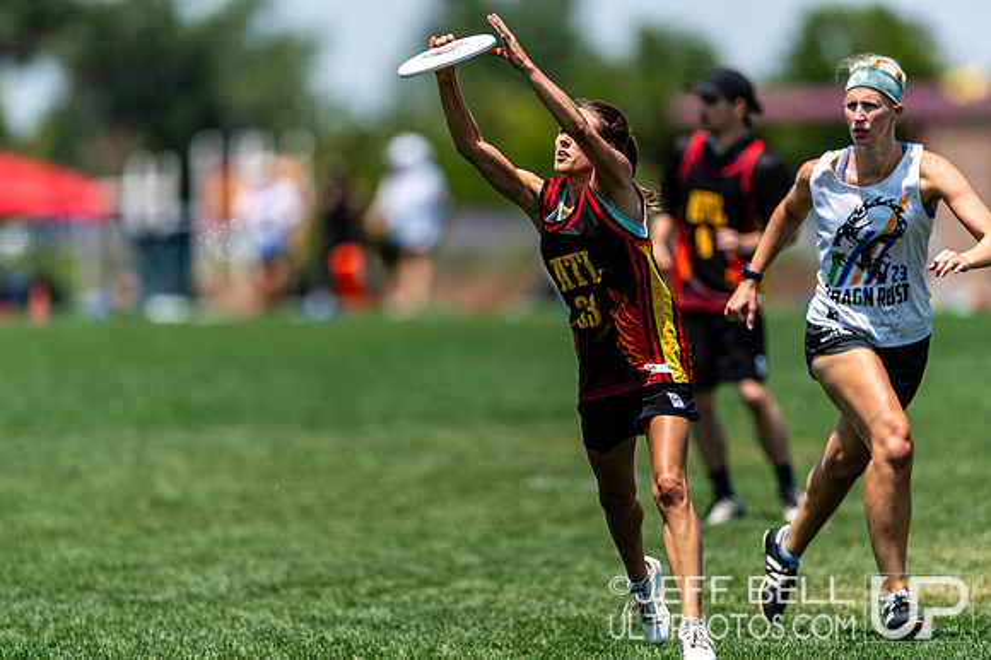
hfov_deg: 4.3
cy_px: 330
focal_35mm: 480
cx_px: 496
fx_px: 13205
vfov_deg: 2.9
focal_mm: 400
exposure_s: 1/3200
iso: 100
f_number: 2.8
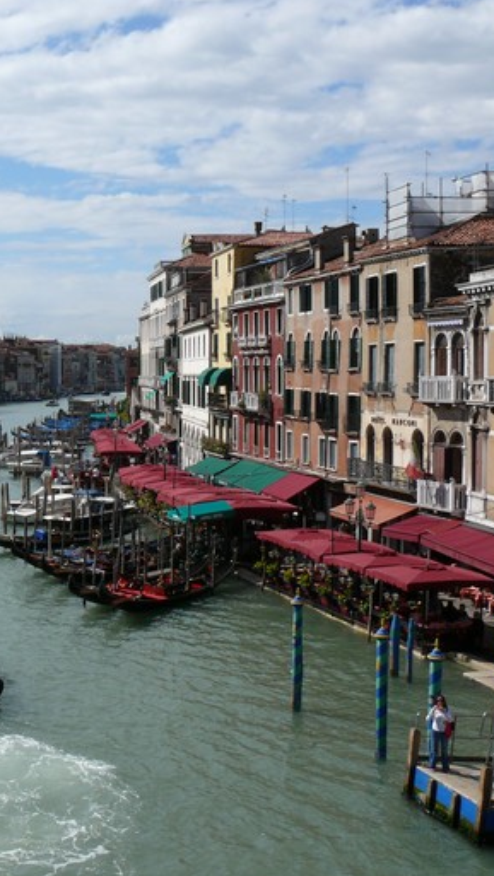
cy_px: 441
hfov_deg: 21.7
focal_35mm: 52
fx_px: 1210
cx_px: -65
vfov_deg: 39.9
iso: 100
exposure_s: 1/500
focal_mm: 7.4
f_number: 7.1
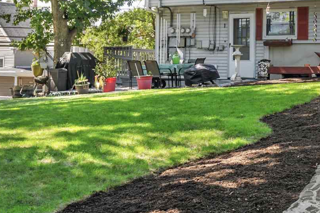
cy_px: 95
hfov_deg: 22.3
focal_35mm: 91
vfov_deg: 15.0
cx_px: 197
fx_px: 809
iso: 100
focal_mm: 24
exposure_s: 1/60
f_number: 5.6
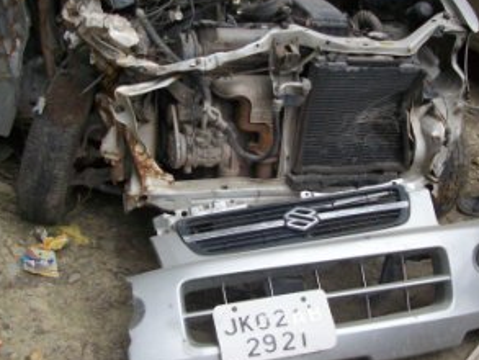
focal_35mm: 55
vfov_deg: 26.5
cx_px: 250
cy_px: 146
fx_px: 761
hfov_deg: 34.9
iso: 200
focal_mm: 6
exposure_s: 1/130
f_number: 2.7
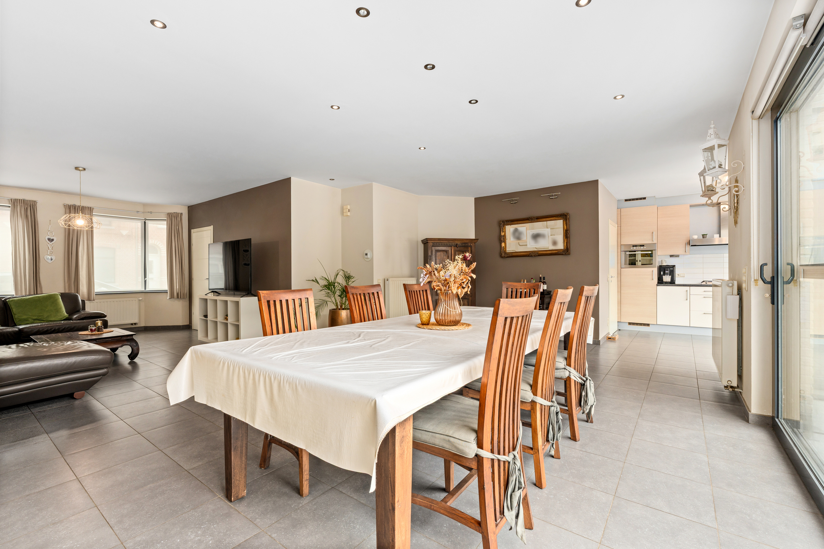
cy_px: 274
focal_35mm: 16
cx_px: 412
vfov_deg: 73.7
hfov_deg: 96.7
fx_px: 366
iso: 250
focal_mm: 16
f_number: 11
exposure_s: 1/2
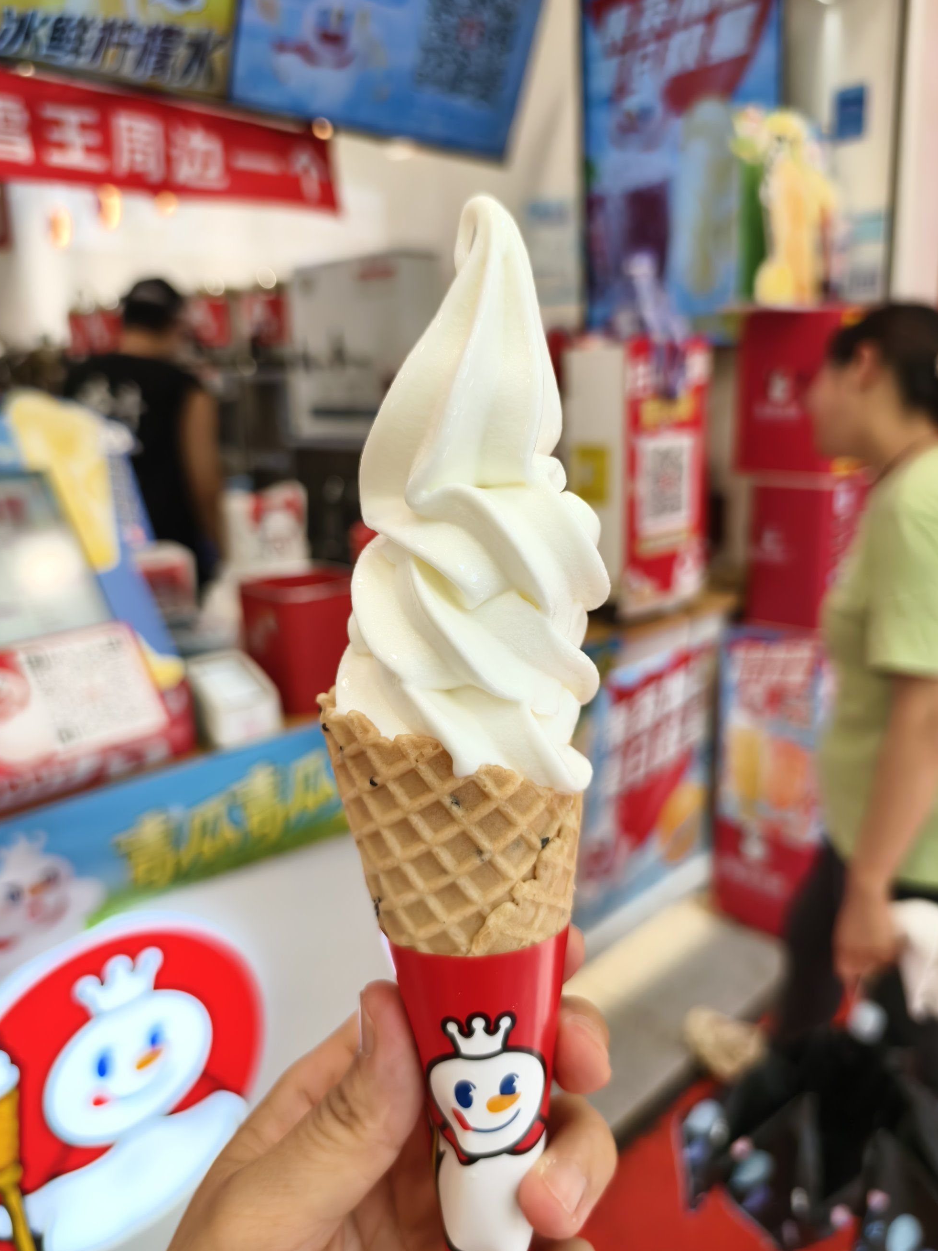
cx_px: 475
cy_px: 621
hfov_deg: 56.8
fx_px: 867
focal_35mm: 24
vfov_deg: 71.6
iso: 430
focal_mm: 5.6
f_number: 1.57
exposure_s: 1/625
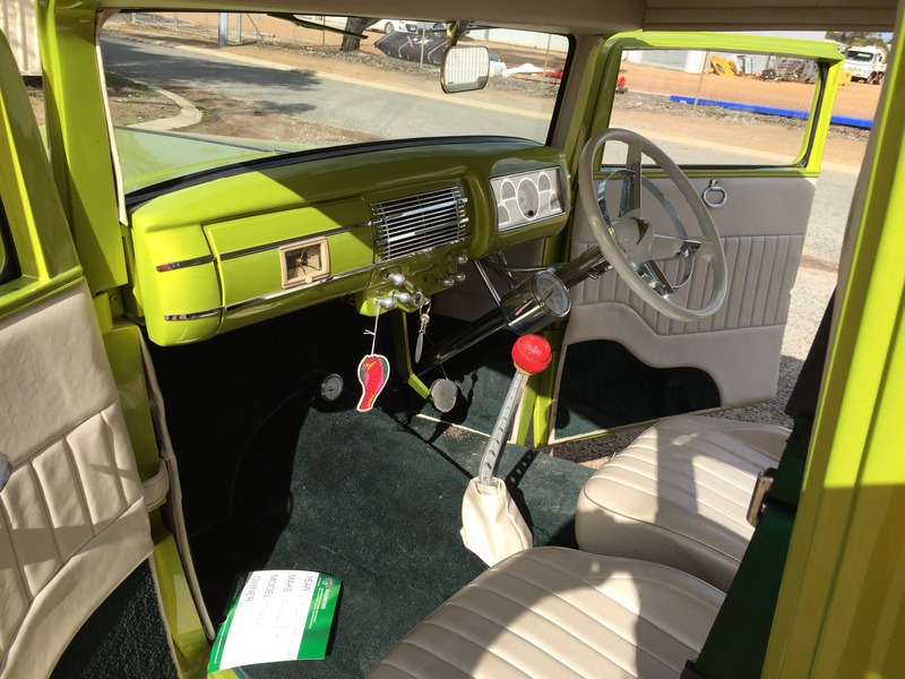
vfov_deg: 48.2
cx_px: 452
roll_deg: -7.4
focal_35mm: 29
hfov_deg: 61.7
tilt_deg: -23.4
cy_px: 340
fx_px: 758
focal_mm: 4.15
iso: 32
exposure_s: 1/1412
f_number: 2.2
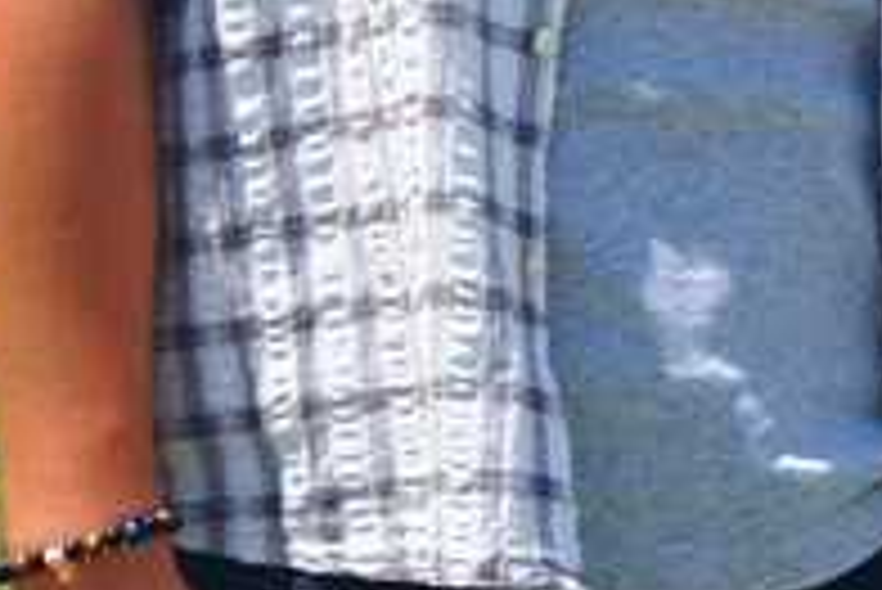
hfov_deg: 4.8
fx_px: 10391
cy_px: 68
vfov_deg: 3.2
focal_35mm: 424
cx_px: 1008
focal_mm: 37
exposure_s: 1/1000
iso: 200
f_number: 5.6
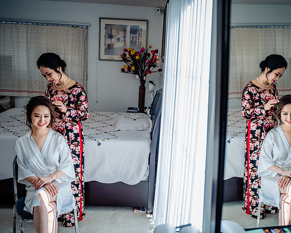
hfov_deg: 55.4
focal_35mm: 32
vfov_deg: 45.8
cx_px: 169
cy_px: 117
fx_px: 276
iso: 250
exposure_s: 1/250
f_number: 2.8
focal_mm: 28
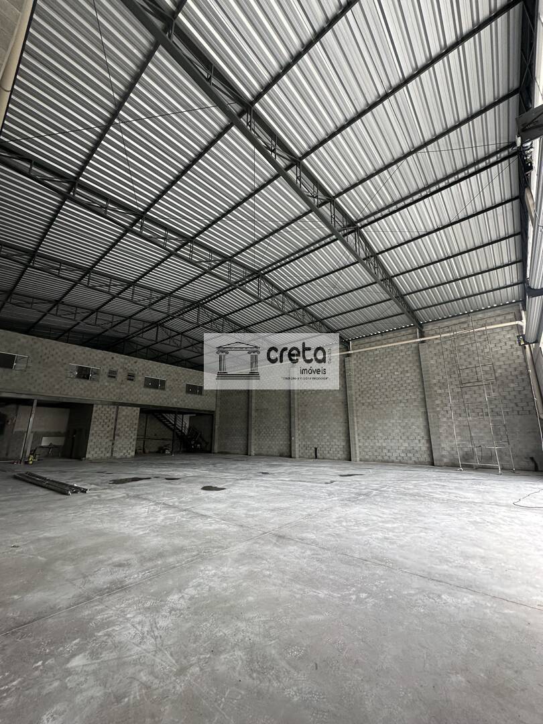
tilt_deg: +16.0
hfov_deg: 85.7
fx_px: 293
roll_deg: -0.8
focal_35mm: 14
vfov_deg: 102.1
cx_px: 272
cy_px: 362
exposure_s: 1/99
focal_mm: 2.22
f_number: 2.2
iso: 200
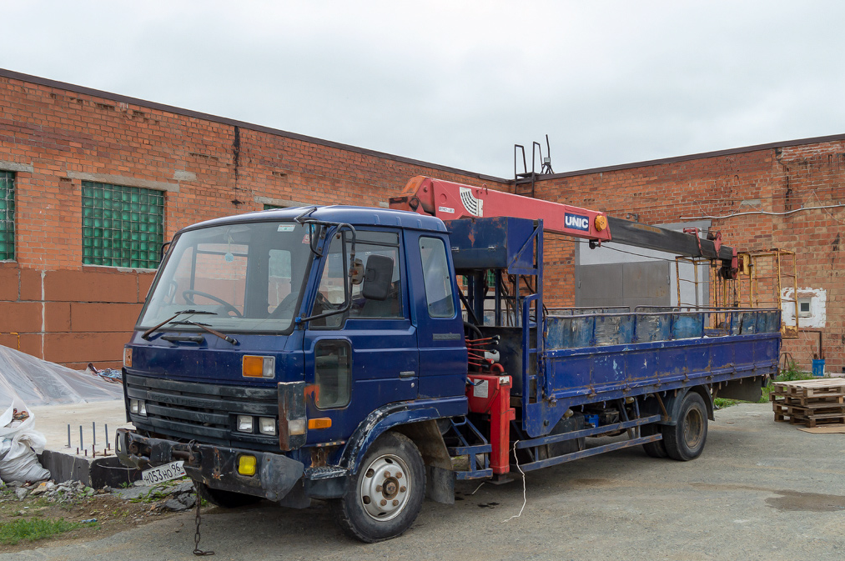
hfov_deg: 58.7
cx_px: 442
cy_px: 286
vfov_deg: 41.0
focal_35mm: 32
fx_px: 750
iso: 200
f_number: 7.1
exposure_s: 1/160
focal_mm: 18
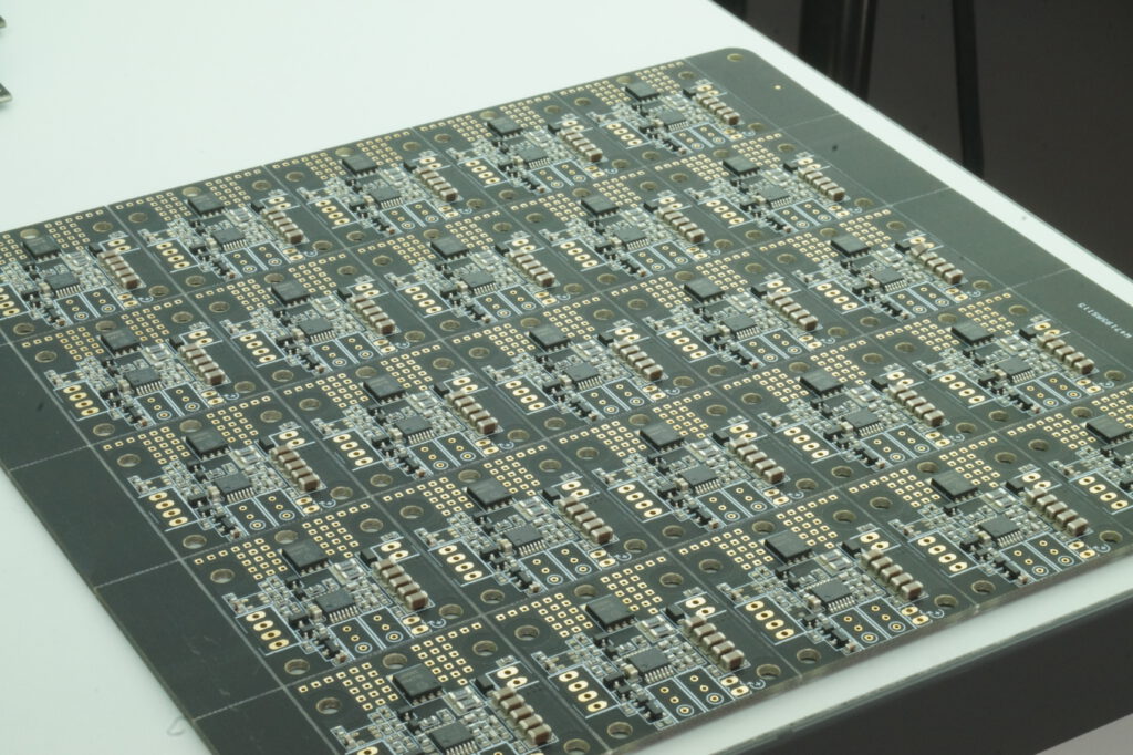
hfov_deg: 24.6
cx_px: 566
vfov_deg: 16.5
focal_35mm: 82
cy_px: 378
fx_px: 2595
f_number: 32
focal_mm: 55
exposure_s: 1/10
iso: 800
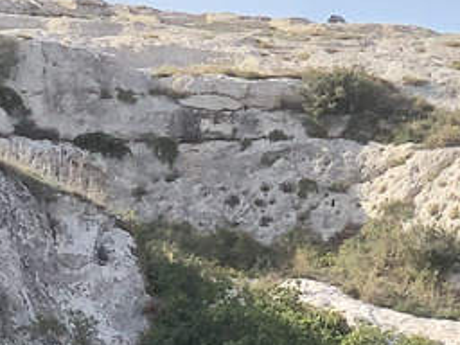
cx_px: 676
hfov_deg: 6.0
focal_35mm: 325
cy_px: 756
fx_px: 4319
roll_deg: +1.2
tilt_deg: -1.5
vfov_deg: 4.5
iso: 16
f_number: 2.4
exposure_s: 1/607
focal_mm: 6
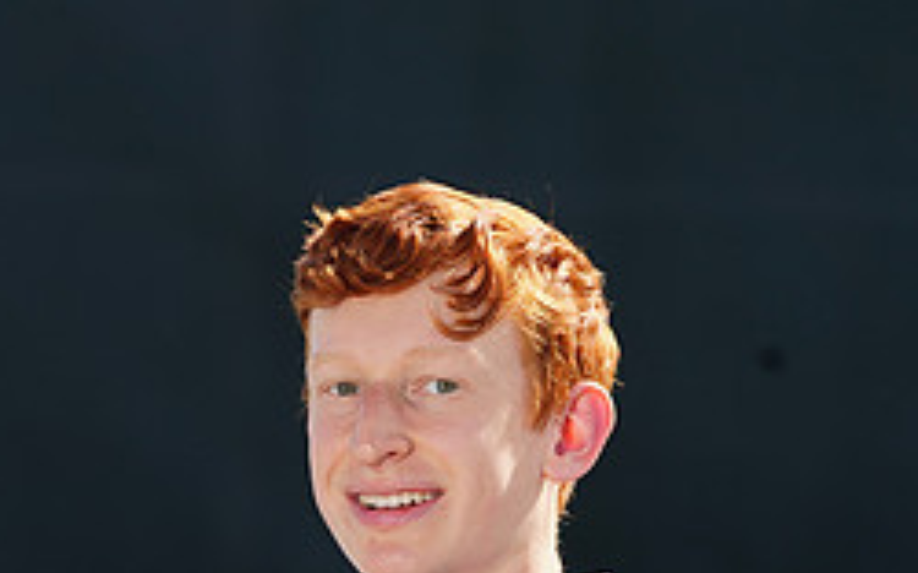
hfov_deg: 3.0
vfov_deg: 1.8
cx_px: 308
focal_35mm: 709
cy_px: 707
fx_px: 17730
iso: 100
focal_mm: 300
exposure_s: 1/250
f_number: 8
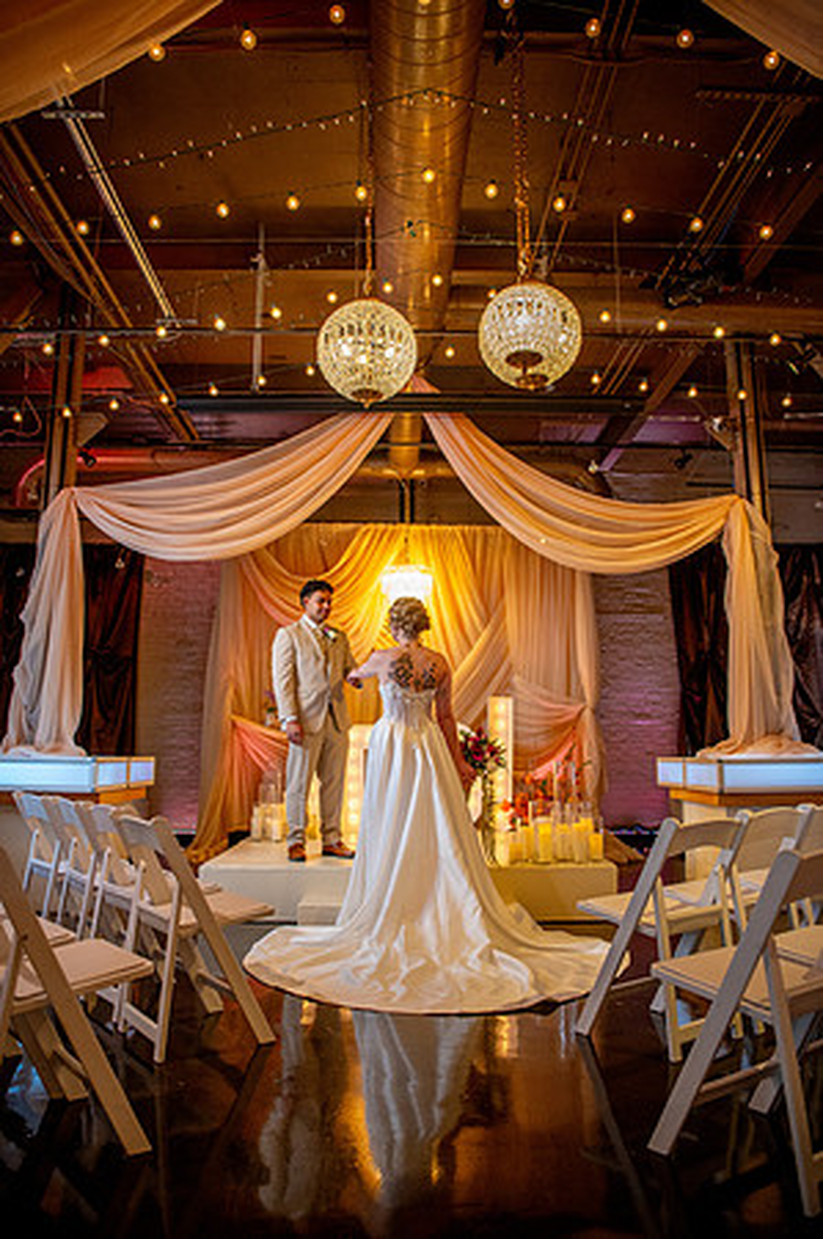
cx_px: 412
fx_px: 825
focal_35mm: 24
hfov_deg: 53.0
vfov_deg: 73.8
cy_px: 620
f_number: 2.8
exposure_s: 1/320
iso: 2000
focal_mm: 24
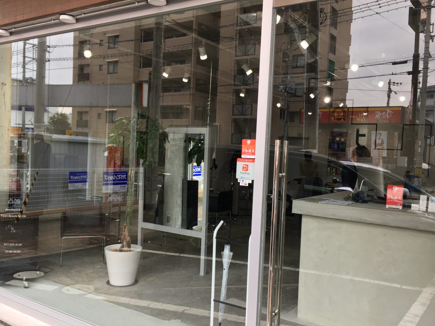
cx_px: 215
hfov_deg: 55.4
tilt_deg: -3.0
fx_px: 415
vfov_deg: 42.9
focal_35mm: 33
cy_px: 168
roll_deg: -2.2
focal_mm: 4.15
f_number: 2.2
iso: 40
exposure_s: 1/120
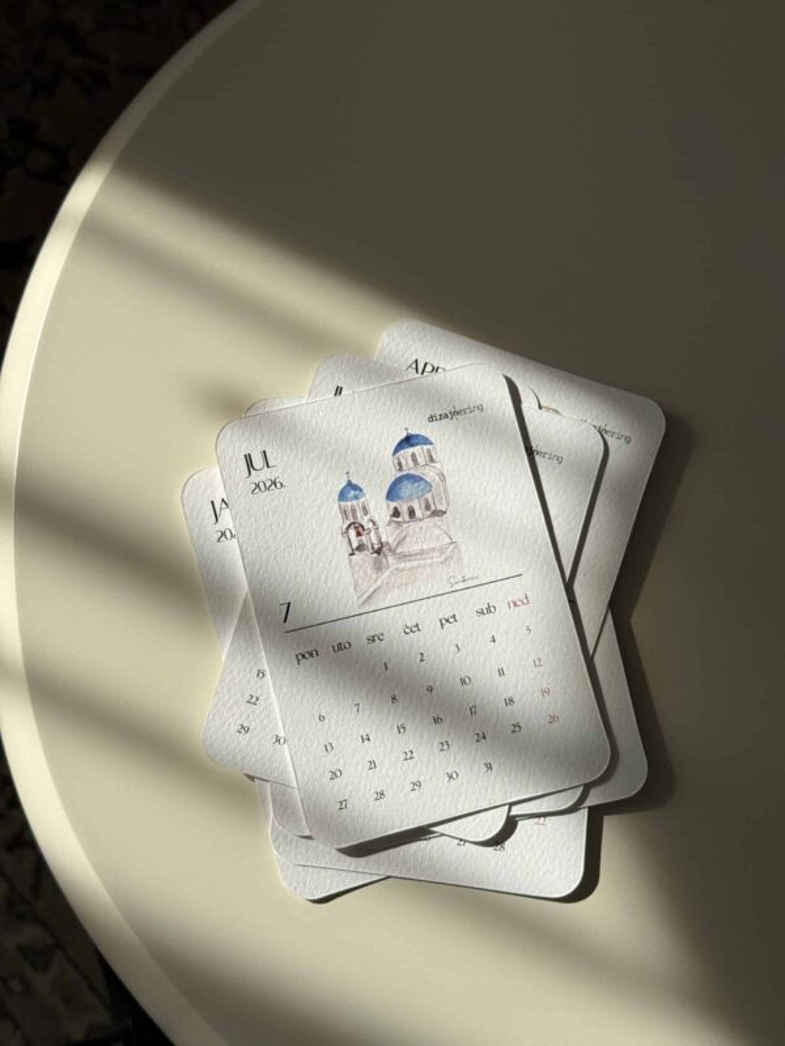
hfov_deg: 30.3
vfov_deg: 39.7
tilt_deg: -79.9
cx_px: 392
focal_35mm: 48
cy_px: 523
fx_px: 1451
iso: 64
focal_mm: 6.76
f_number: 1.78
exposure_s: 1/1795
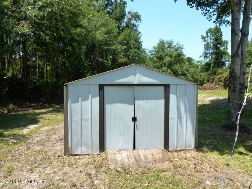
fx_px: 175
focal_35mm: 24
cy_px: 94
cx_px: 126
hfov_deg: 71.6
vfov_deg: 56.8
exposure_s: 1/400
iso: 160
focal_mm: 4.3
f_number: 4
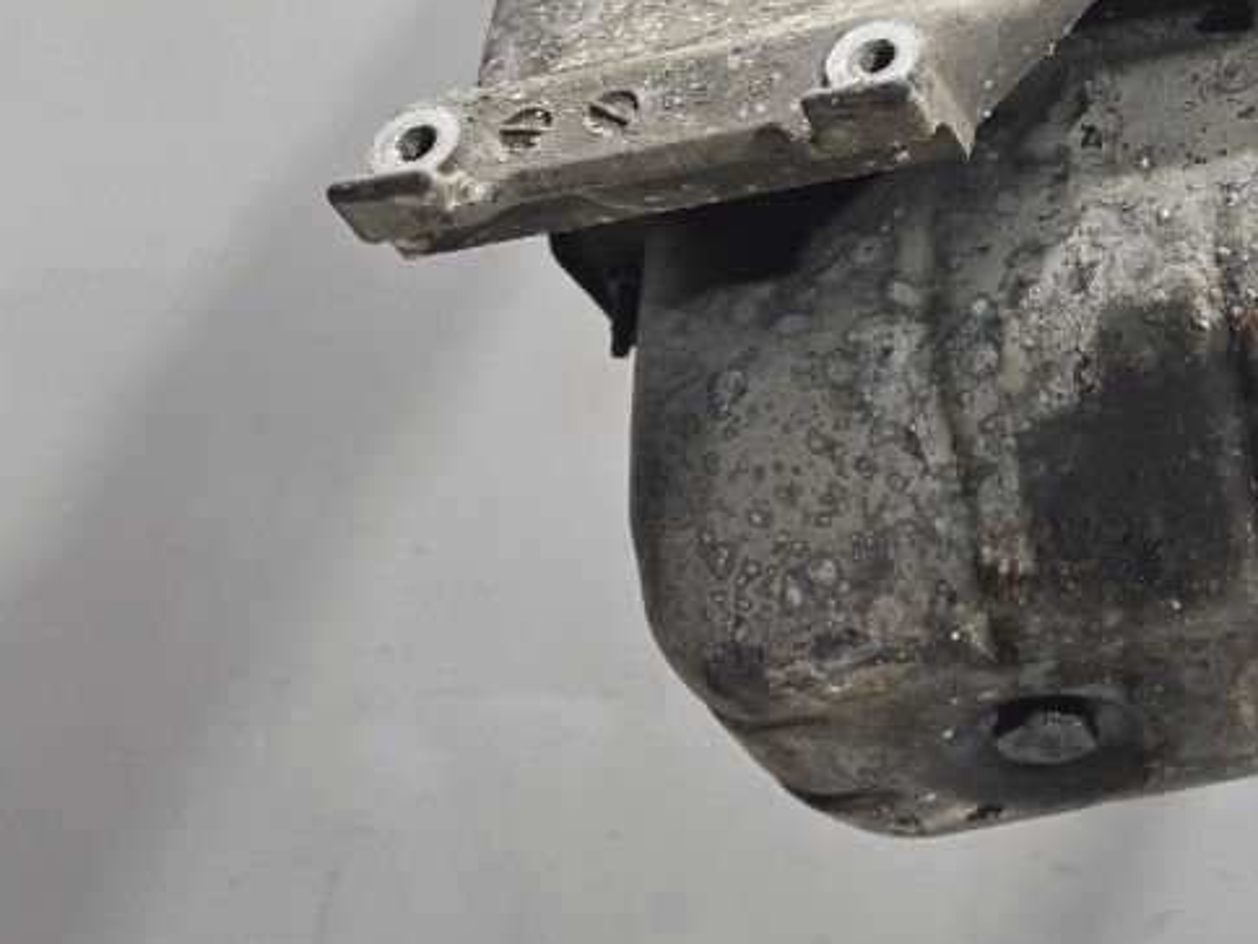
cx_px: 1539
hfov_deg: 28.9
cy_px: 23
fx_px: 2071
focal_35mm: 57
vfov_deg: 24.6
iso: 200
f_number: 1.7
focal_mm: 6.3
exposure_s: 1/100
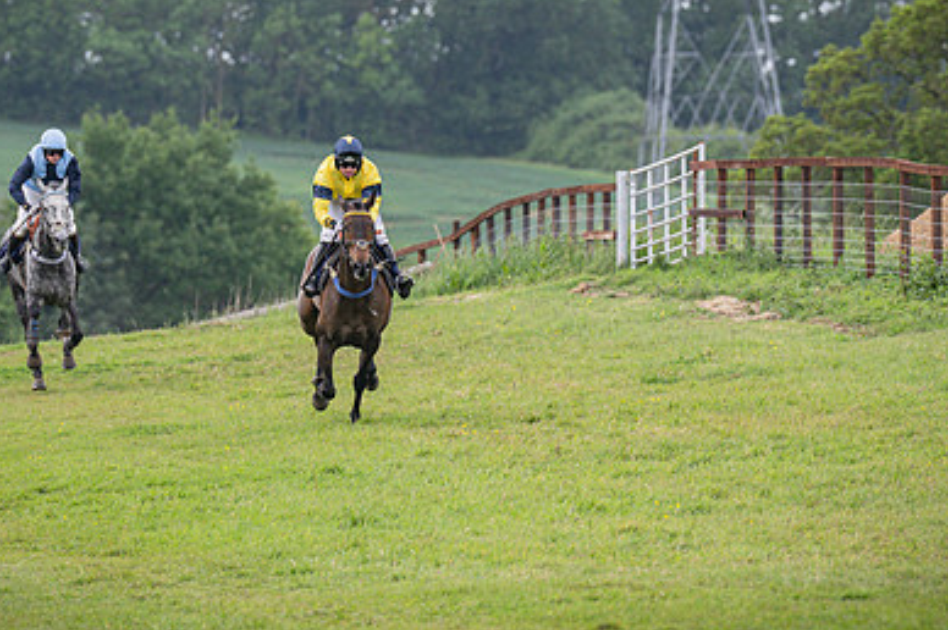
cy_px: 288
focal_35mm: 449
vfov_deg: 3.1
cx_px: 423
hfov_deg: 4.6
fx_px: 11813
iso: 400
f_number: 4
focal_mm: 200
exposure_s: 1/1600
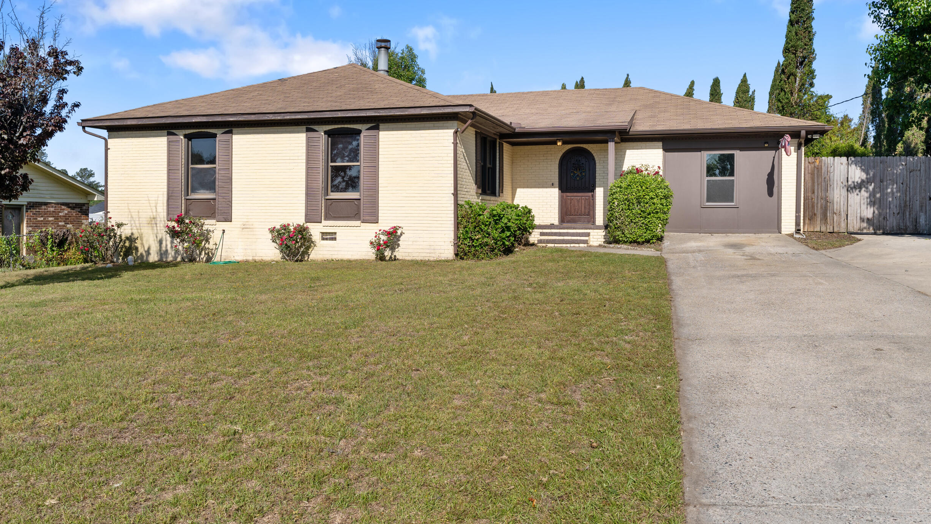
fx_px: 741
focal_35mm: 30
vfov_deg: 38.9
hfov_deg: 64.3
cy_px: 223
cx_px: 472
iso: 200
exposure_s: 1/320
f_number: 8
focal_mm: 28
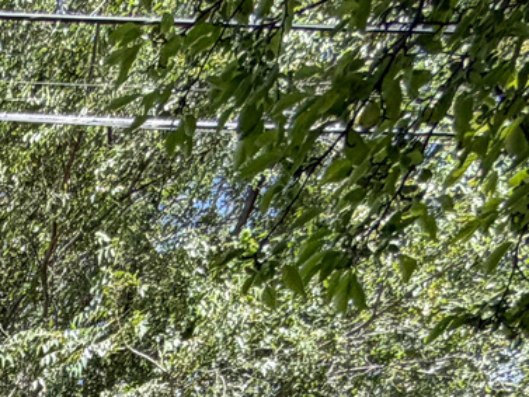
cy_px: 927
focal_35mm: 76
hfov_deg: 19.0
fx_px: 1162
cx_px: -449
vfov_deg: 14.1
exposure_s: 1/500
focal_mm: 2.22
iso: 50
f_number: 2.2
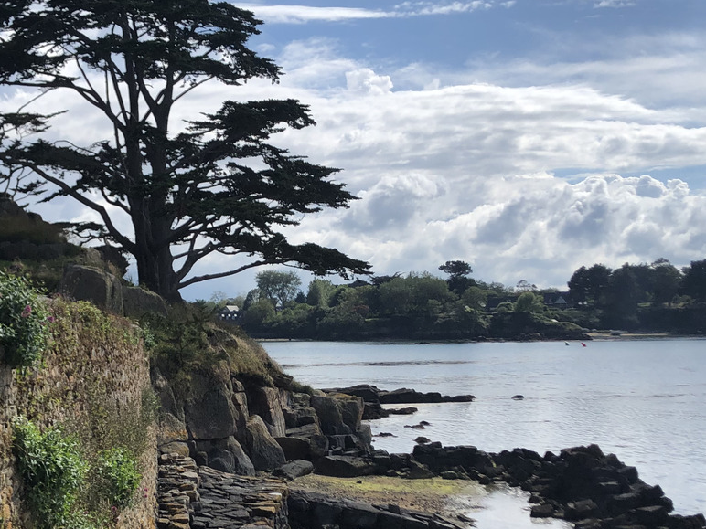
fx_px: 1183
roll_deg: +1.5
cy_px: 386
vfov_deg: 25.0
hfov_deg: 32.8
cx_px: 212
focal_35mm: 58
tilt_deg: -2.9
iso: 20
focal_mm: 4
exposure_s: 1/4049
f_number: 1.8
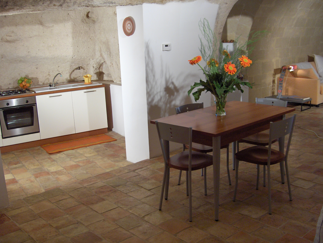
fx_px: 364
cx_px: 162
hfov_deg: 47.8
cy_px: 122
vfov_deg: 36.9
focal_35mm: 39
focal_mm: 8
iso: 200
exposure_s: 1/91
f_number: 2.8
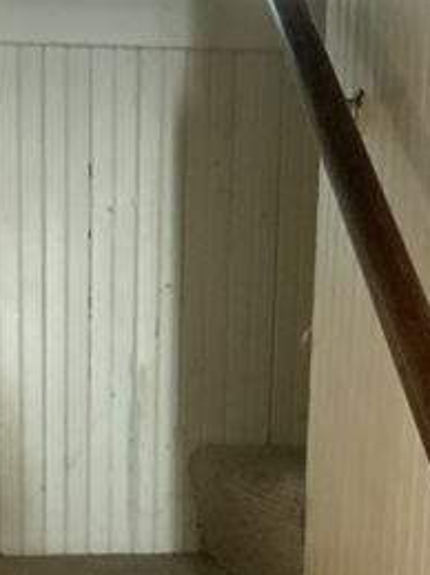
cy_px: 673
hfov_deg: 17.0
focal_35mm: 86
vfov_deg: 21.3
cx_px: 84
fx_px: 1426
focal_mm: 3
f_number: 1.8
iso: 400
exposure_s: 1/30
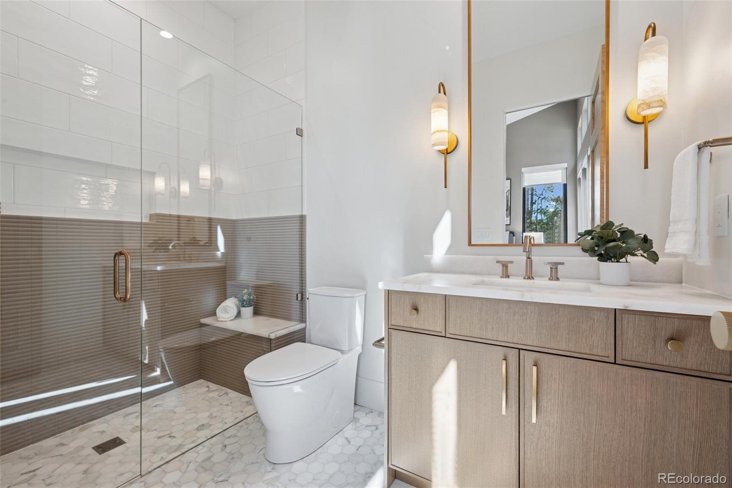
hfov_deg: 100.4
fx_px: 305
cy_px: 244
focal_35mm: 15
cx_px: 366
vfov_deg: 77.3
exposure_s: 1/2
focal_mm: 15
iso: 100
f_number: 11
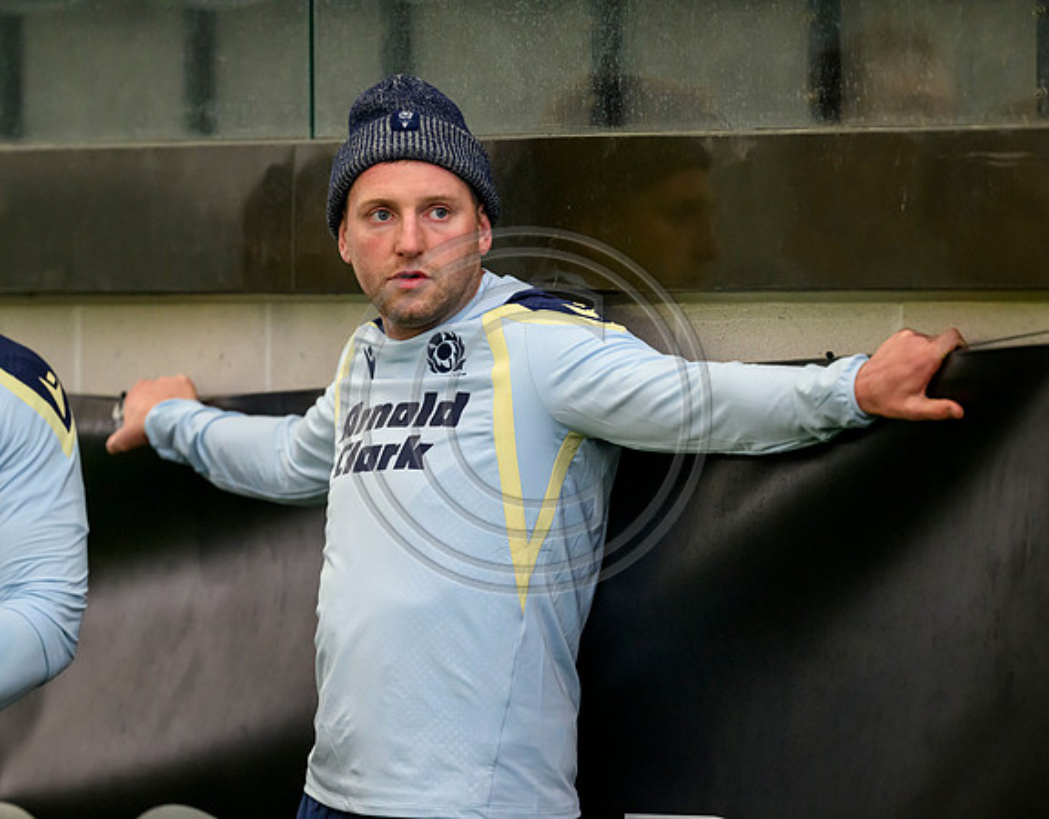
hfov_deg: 4.4
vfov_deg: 3.4
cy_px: 410
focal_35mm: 444
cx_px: 494
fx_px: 13667
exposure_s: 1/1000
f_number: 3.2
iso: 6400
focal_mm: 400
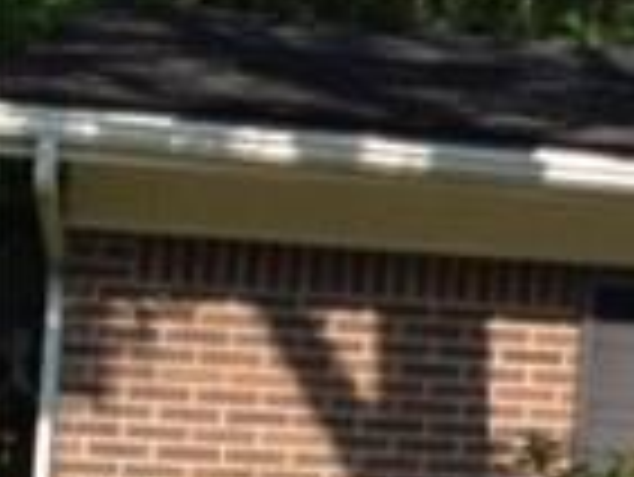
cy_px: 472
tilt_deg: +8.5
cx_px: 2293
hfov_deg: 6.6
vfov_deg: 5.8
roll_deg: +0.0
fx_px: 4656
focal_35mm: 254
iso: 50
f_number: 2.4
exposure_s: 1/789
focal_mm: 4.28
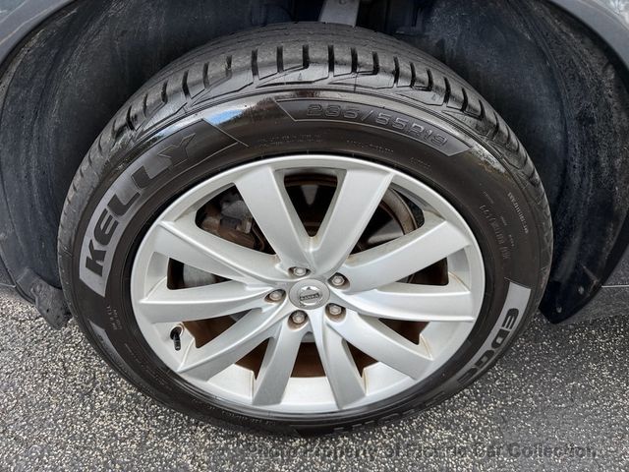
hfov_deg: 71.6
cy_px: 236
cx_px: 314
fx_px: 436
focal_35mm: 24
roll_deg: -0.9
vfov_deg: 56.8
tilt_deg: -35.1
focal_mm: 6.76
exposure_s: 1/216
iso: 80
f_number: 1.78
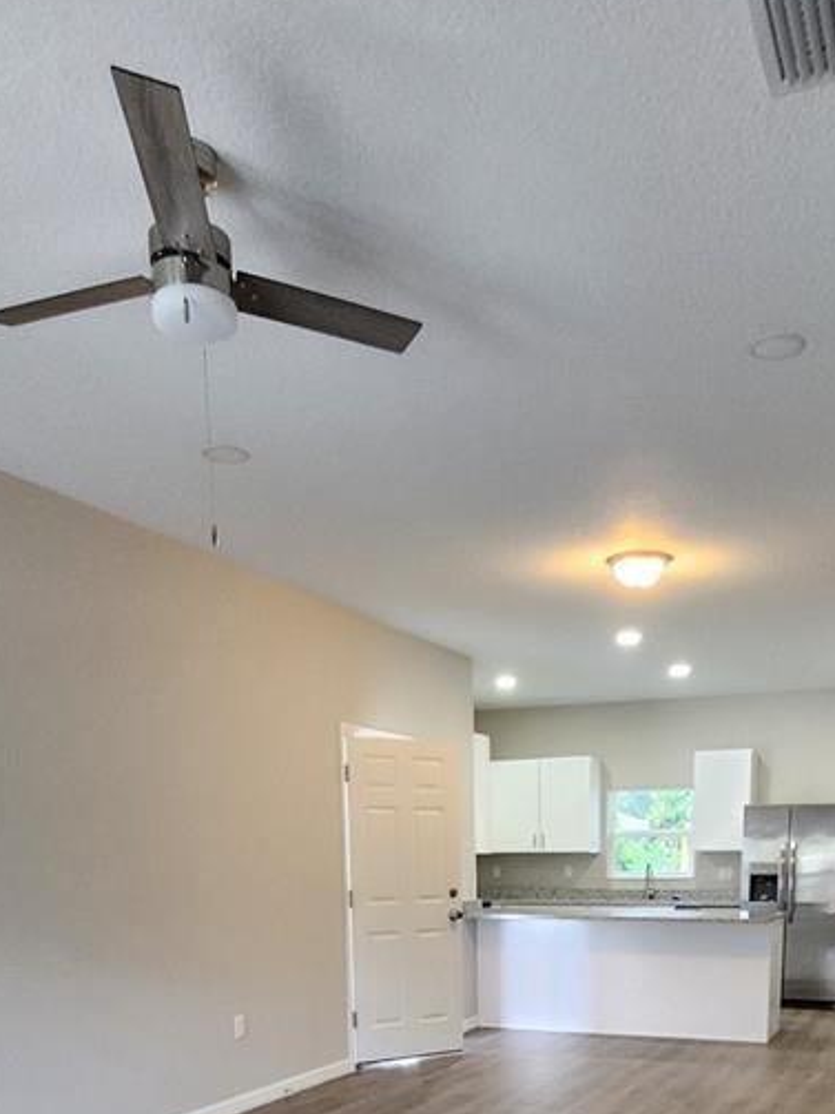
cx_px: 523
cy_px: 1050
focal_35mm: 31
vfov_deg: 50.2
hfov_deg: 45.0
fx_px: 997
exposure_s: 1/30
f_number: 2.2
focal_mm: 1.74
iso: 320
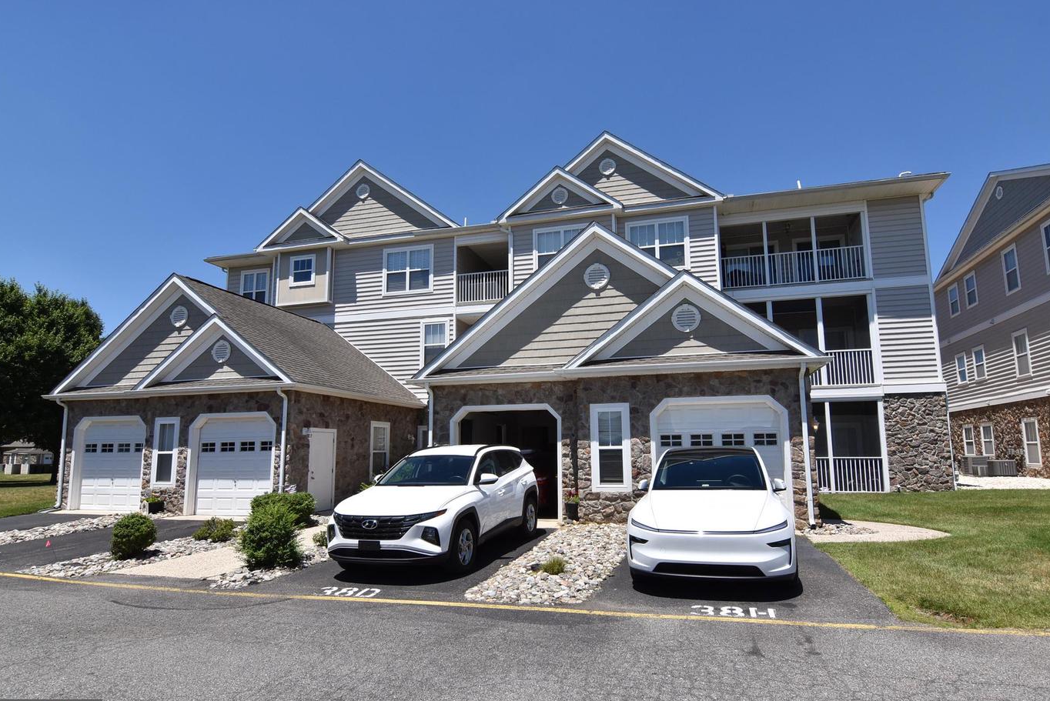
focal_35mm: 19
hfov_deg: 86.9
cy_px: 369
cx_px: 537
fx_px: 554
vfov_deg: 64.6
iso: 400
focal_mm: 12
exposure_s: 1/640
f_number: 13
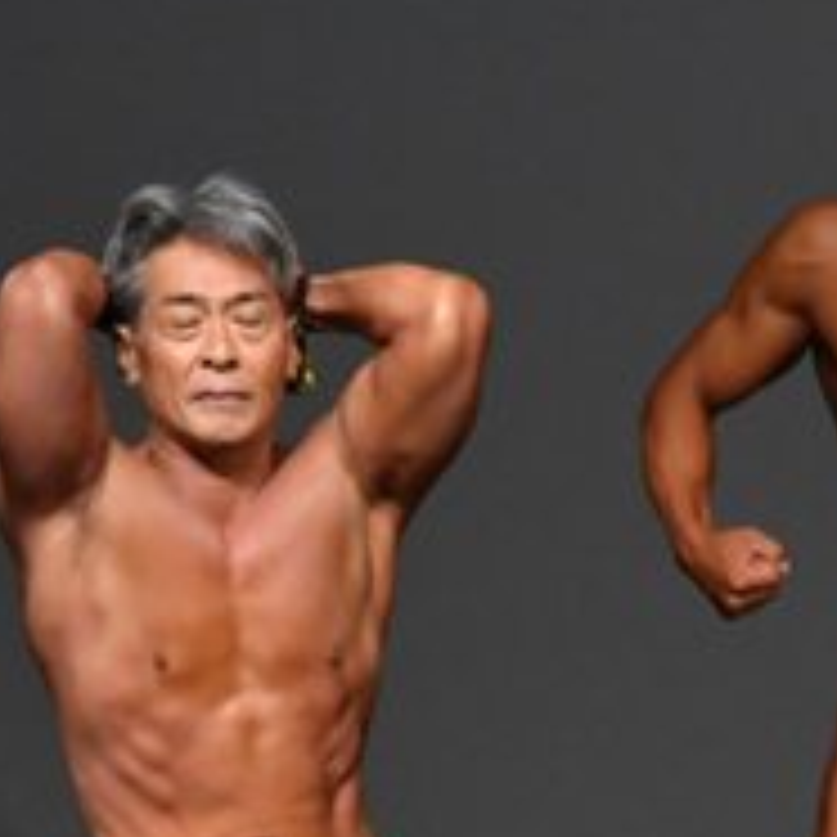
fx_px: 27548
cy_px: 1058
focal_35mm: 1007
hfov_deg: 1.7
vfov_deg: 1.7
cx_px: 1141
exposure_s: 1/400
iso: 2500
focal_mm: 190
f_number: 5.6
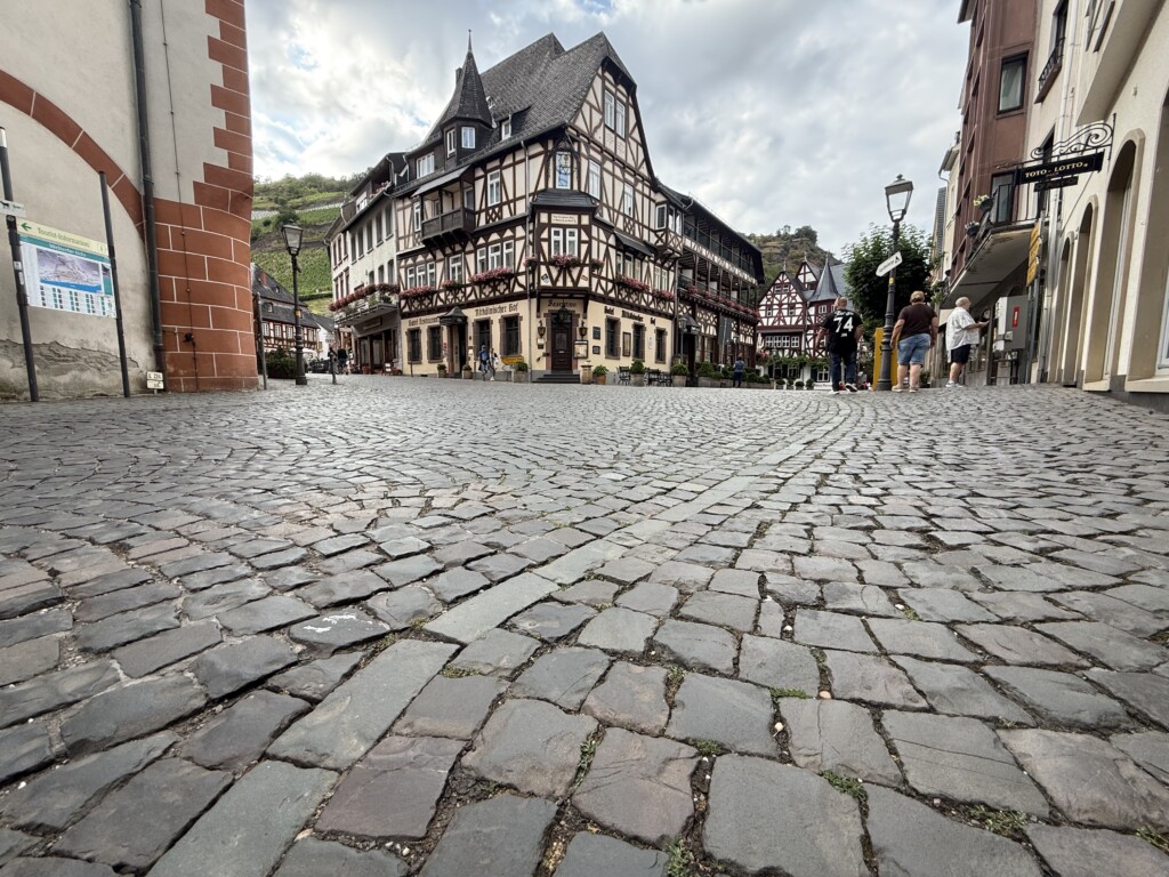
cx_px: 584
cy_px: 438
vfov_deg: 85.7
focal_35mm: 14
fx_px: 473
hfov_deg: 102.1
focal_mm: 2.22
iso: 64
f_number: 2.2
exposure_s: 1/370
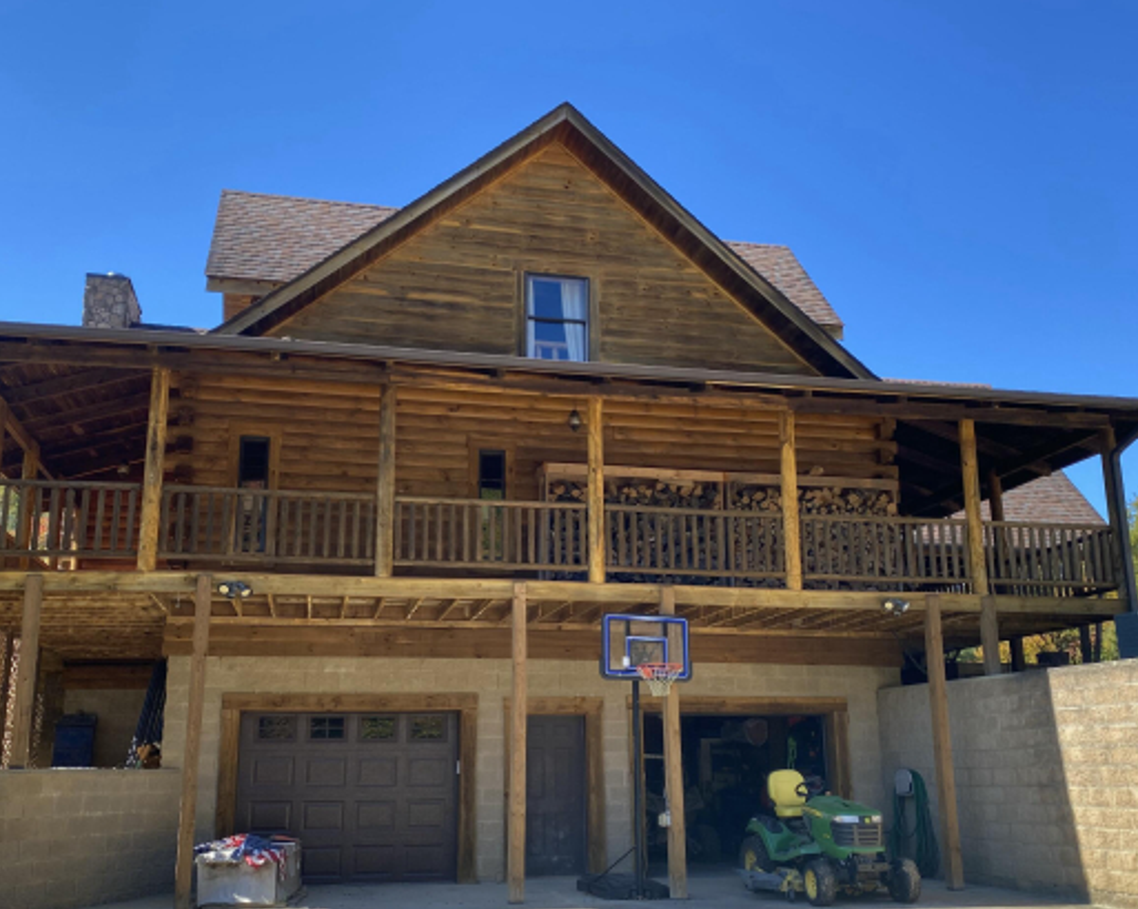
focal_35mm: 33
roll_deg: +0.2
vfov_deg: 44.4
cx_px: 573
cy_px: 508
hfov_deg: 54.2
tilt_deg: +12.6
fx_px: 1111
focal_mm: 4.25
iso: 32
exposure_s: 1/965
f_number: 1.8
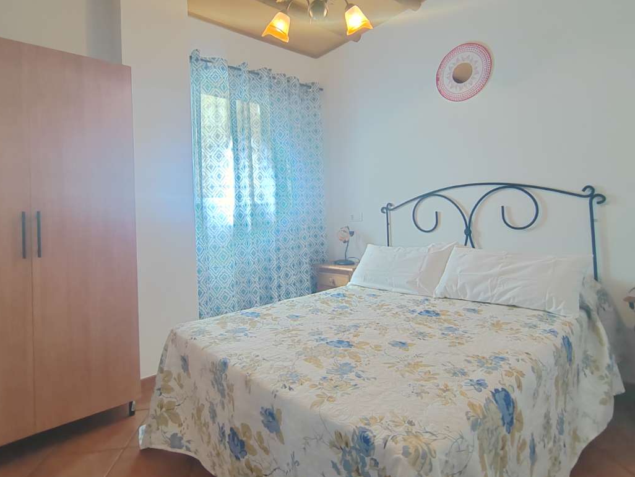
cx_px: 308
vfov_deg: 68.4
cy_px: 209
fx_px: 349
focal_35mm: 19
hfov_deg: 84.6
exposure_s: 1/33
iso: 800
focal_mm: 2.16
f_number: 2.2
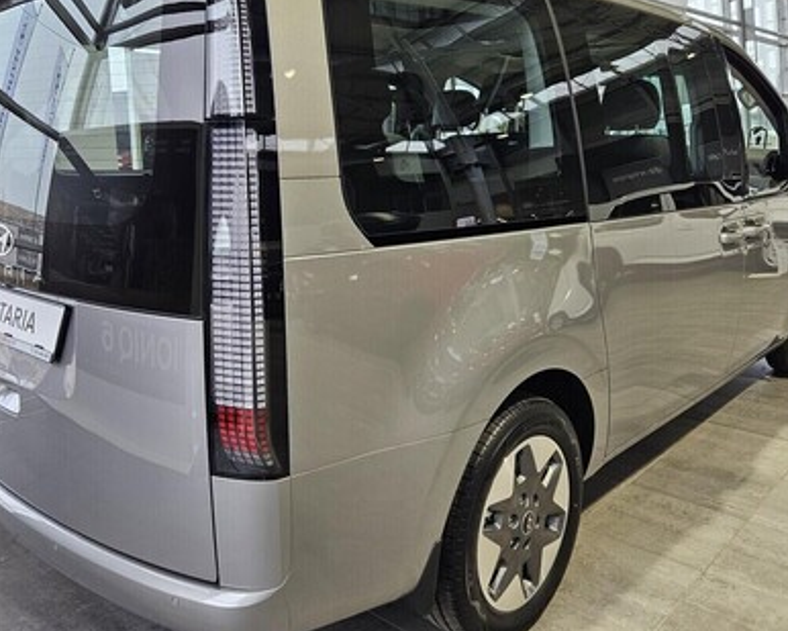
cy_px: 285
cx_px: 357
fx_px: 746
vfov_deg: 45.8
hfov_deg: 55.6
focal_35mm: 32
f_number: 1.8
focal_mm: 5.4
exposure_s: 1/100
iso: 200
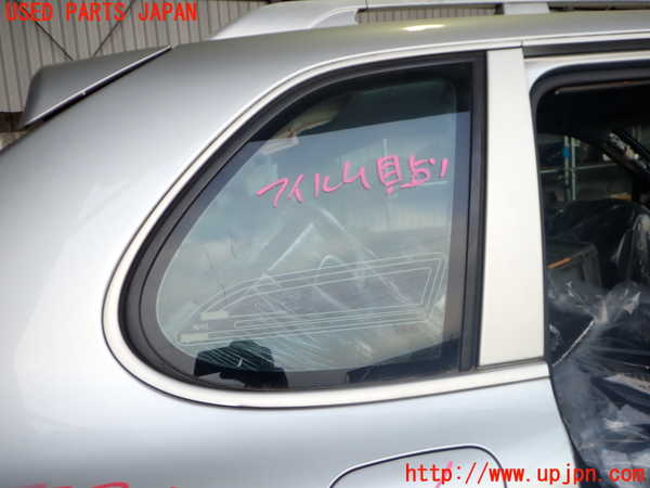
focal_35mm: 30
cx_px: 325
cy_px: 244
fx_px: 563
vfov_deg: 46.8
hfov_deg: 60.0
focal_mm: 5.4
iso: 125
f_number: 2.3
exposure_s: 1/125
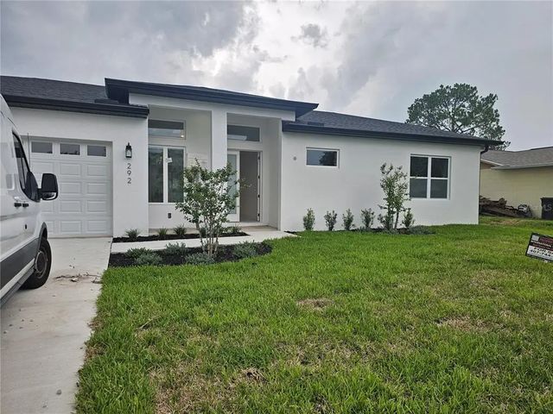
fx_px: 367
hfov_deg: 73.9
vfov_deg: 58.9
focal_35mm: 23
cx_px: 276
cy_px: 207
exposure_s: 1/180
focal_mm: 6.3
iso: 25
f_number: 1.7
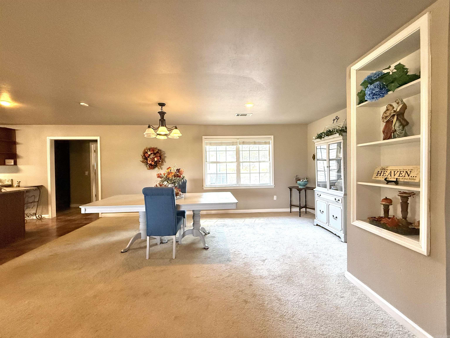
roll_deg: +1.0
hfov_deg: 102.1
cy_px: 169
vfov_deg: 85.7
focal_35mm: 14
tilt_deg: -1.3
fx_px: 182
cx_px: 225
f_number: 2.2
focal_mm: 2.22
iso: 250
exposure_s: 1/120
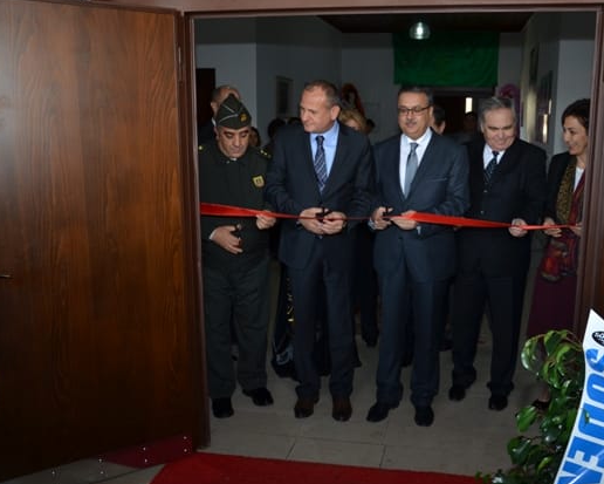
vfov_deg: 40.6
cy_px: 244
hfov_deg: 49.3
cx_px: 361
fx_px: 654
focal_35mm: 37
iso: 500
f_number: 6.3
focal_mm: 21
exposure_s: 1/60
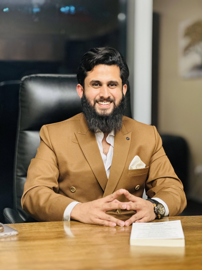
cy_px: 135
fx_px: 599
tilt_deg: -3.2
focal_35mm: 77
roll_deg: -0.9
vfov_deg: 25.3
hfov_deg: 19.1
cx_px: 101
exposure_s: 1/35
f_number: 2.8
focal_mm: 9
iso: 400
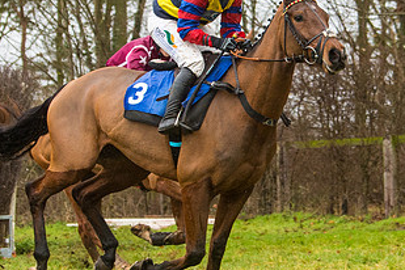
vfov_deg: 7.0
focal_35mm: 195
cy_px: 113
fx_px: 2194
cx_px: 275
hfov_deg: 10.5
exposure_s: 1/1000
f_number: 4
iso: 1000
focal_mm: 70
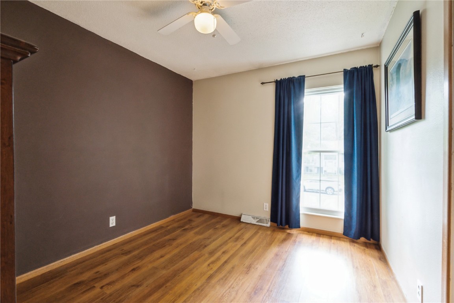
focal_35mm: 16
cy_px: 152
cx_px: 227
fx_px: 202
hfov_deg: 96.7
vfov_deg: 73.7
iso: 640
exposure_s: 1/8
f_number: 10
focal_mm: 16
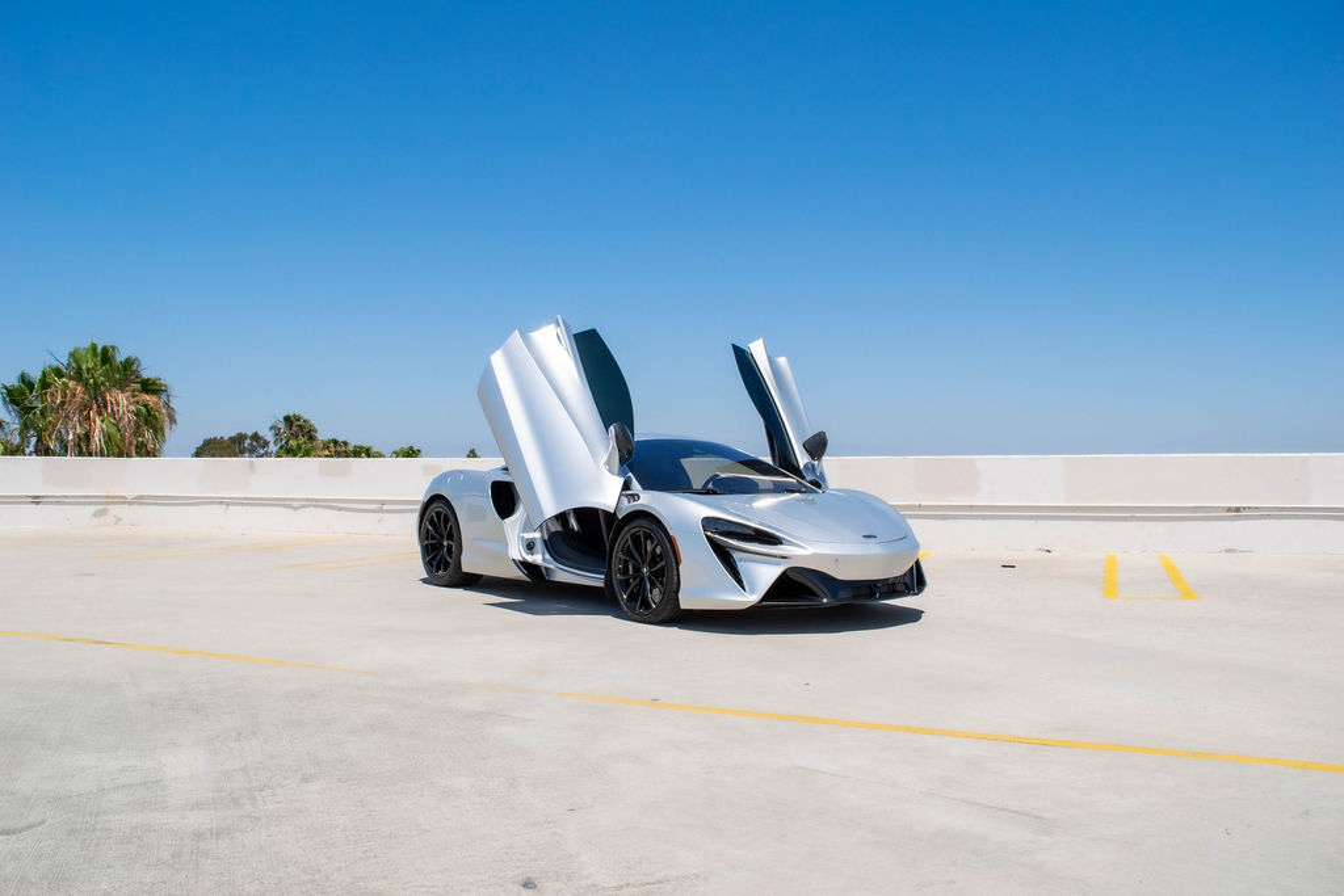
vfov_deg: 43.6
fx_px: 1120
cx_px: 672
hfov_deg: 61.9
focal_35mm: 30
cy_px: 448
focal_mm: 20
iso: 320
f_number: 8
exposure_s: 1/2000
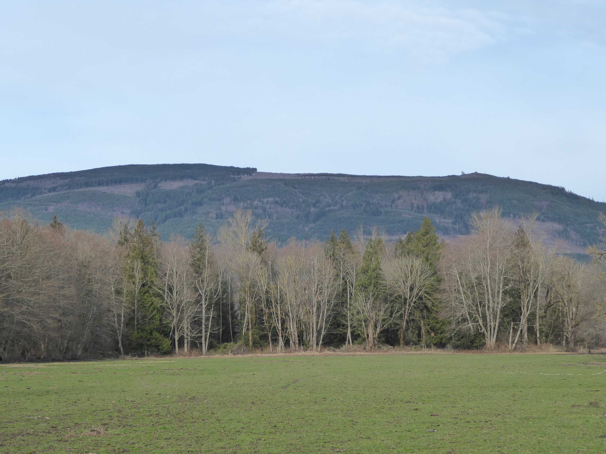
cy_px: 227
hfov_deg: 28.2
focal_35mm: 69
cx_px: 303
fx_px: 1208
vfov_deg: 21.3
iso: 160
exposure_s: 1/320
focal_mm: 11.7
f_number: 4.4
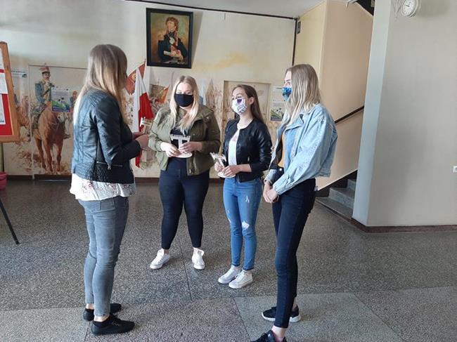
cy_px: 171
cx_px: 228
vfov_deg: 53.0
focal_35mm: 26
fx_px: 343
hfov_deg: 67.3
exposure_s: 1/33
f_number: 1.7
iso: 200
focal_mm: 3.93
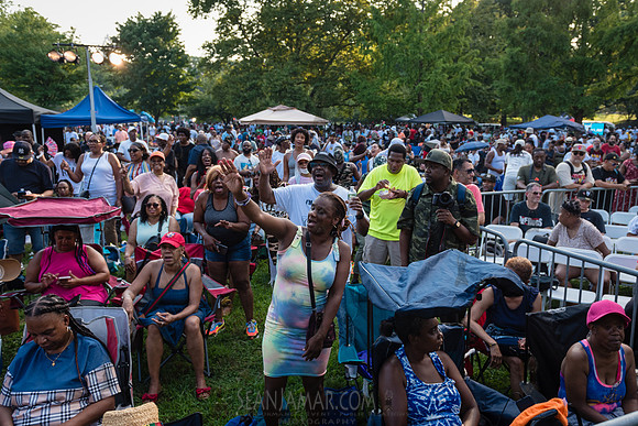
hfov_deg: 66.3
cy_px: 216
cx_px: 346
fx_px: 487
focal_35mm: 27
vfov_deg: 47.2
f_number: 3.5
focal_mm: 24
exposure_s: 1/500
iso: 500
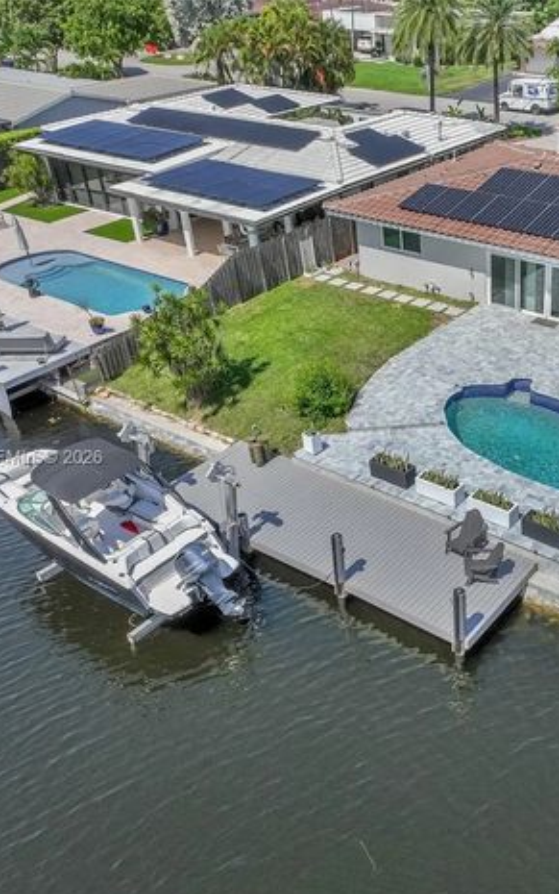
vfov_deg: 55.3
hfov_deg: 34.7
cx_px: 478
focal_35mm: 35
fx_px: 852
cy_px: 459
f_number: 2.8
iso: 150
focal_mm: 12.29
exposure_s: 1/3200
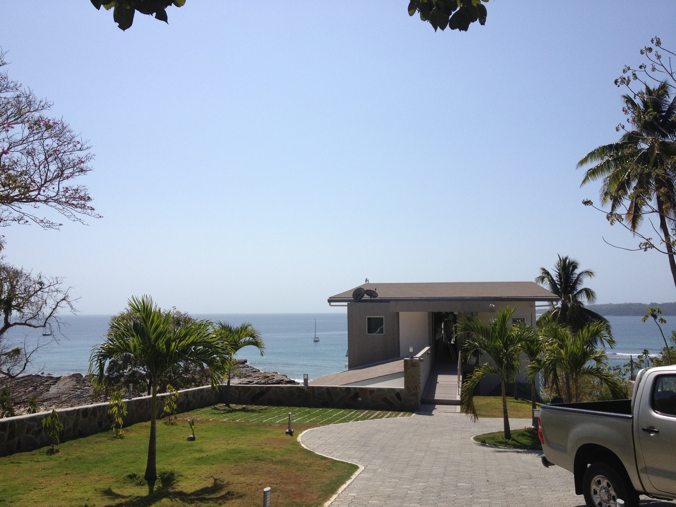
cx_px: 338
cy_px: 254
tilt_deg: +1.6
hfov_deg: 52.6
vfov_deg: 40.7
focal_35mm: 35
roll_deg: +0.6
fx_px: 683
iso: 50
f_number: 2.4
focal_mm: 4.28
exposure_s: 1/3690
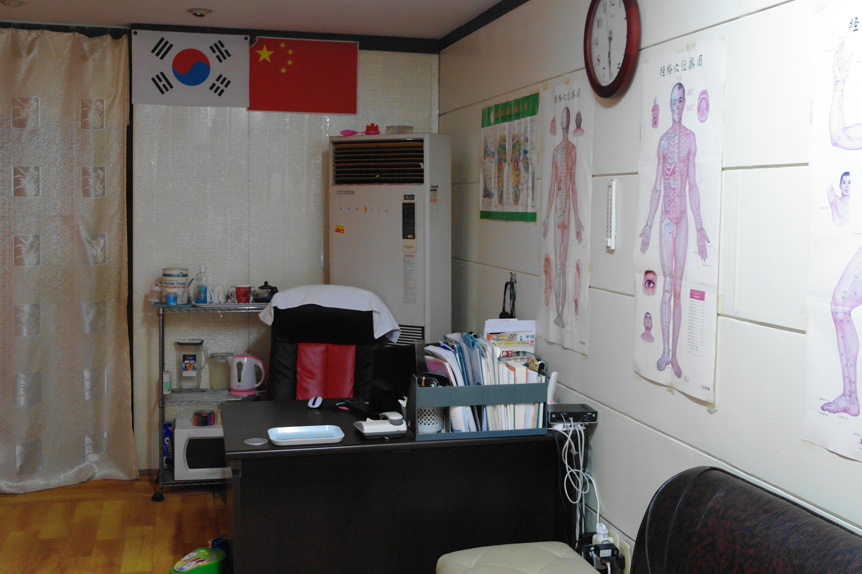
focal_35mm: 39
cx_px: 451
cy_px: 253
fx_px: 933
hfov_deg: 49.6
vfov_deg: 34.1
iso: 640
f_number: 4
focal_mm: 22
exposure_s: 1/15
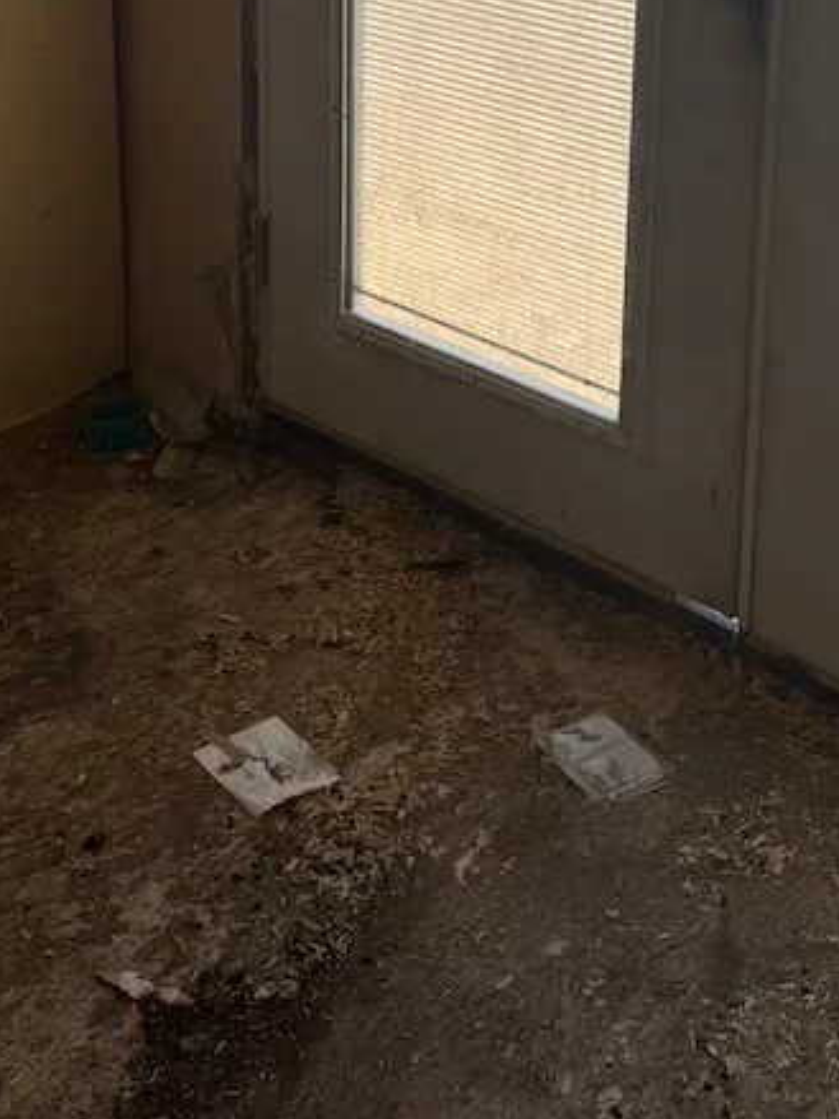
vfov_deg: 31.5
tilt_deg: -13.5
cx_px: 520
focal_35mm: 56
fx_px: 1811
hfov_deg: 26.0
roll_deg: -1.5
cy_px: -20
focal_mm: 6.76
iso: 80
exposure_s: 1/773
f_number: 1.78
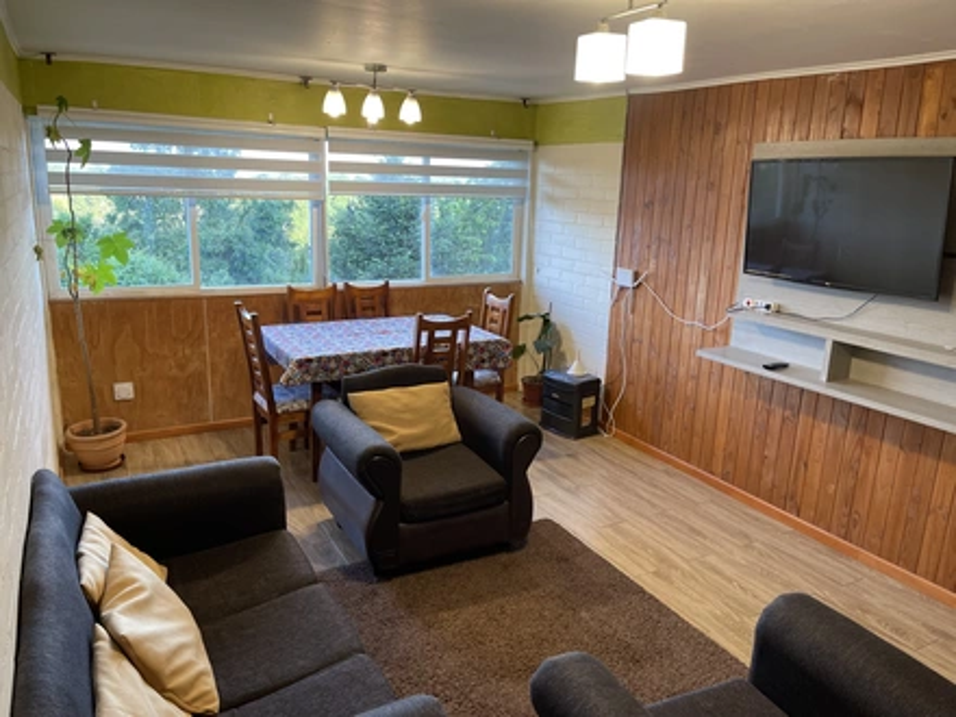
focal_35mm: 25
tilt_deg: -14.2
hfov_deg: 69.4
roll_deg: -2.2
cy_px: 358
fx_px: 690
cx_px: 478
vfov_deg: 54.9
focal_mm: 5.1
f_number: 1.6
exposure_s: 1/102
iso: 125
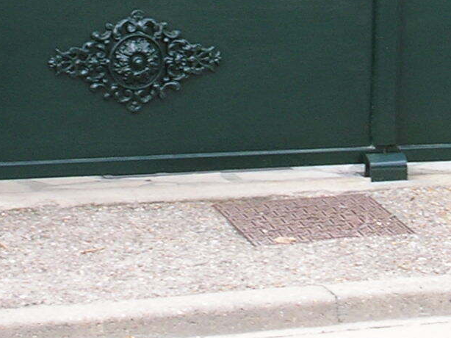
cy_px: -271
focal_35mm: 248
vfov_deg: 5.9
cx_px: 372
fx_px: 3230
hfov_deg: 8.0
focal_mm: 13.8
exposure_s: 1/45
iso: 100
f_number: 4.5
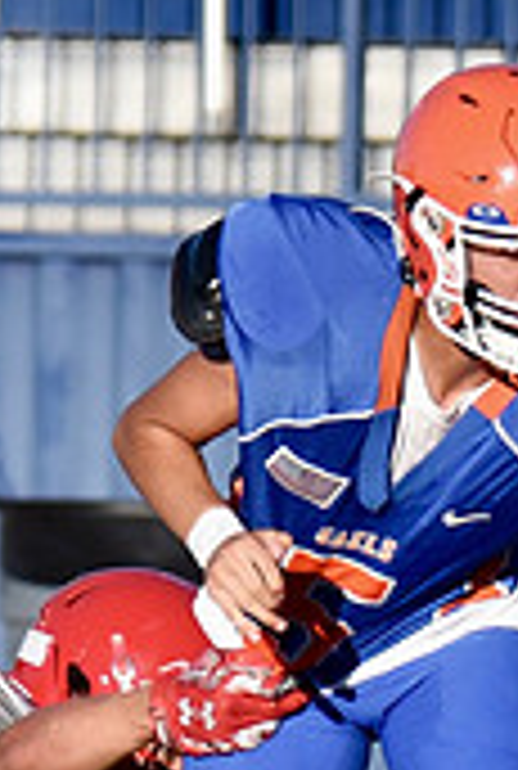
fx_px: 14072
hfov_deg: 2.1
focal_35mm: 656
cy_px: 536
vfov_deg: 3.1
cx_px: 304
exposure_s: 1/4000
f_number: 5.6
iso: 640
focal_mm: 250
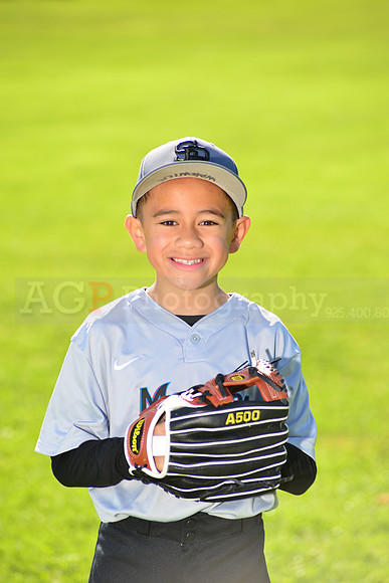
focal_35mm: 170
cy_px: 292
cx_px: 194
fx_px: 2754
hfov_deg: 8.1
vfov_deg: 12.1
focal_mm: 170
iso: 100
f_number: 5
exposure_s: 1/250
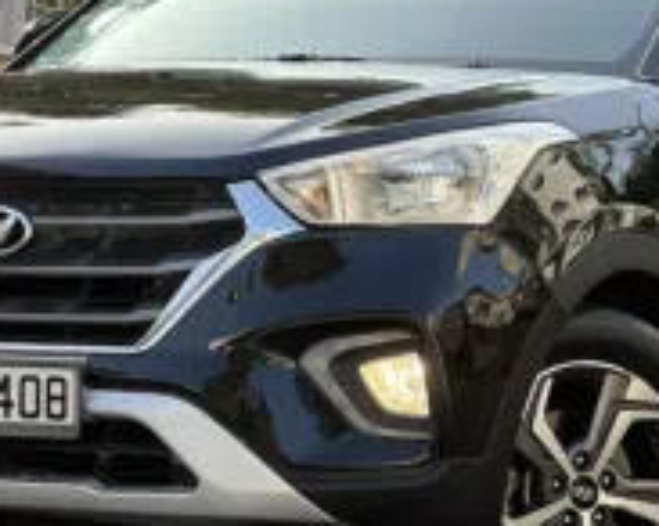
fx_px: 5124
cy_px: -18
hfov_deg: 7.4
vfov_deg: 5.9
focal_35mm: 263
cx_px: 353
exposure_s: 1/121
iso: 32
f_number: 2.8
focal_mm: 9
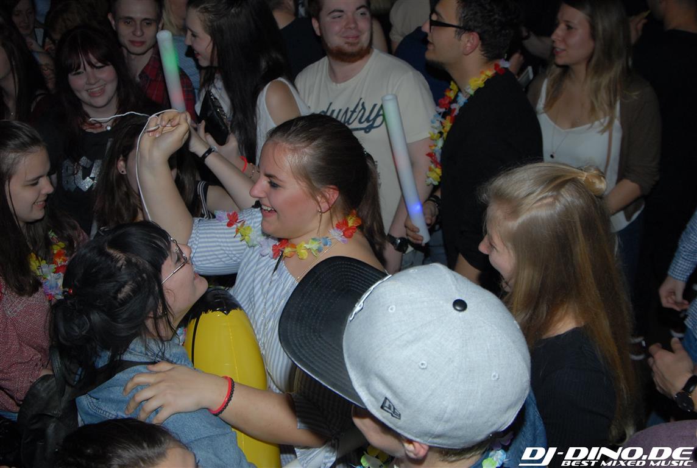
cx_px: 348
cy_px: 234
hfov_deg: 53.0
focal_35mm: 36
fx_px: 698
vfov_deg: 37.0
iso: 400
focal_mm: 24
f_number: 6.3
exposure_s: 1/60
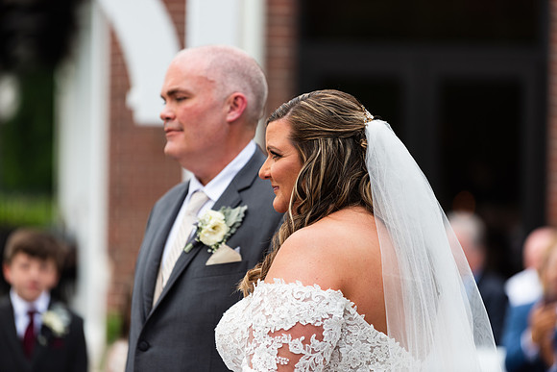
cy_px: 186
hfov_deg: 10.3
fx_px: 3095
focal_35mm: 200
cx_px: 278
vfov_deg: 6.9
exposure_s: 1/640
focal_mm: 200
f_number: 2.8
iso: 64
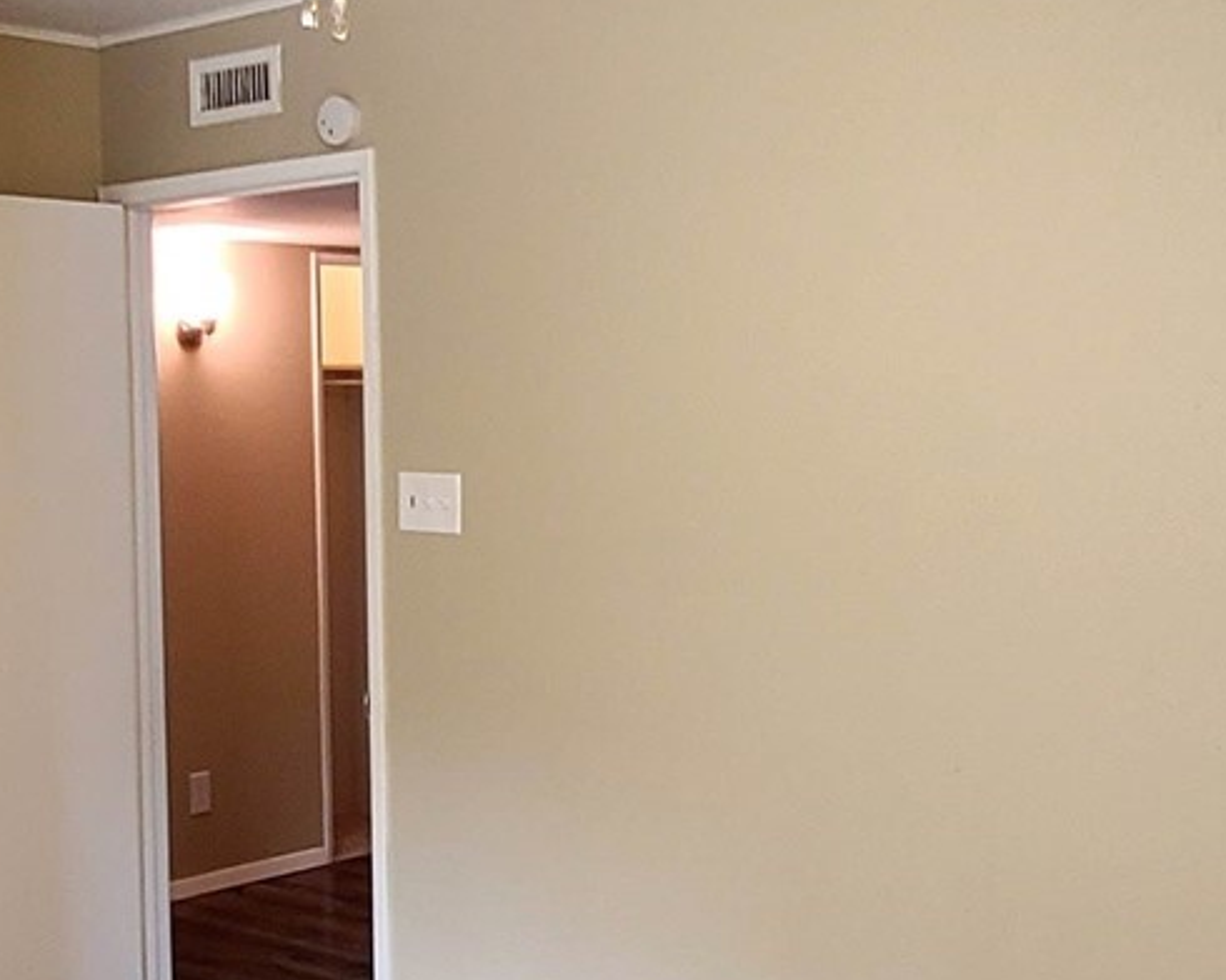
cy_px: 592
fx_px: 1923
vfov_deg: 28.5
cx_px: 360
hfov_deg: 34.8
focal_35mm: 53
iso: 200
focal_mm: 2.2
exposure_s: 1/59
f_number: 2.2
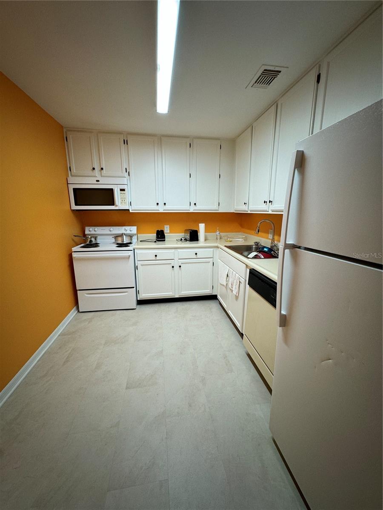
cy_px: 255
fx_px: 207
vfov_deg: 102.1
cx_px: 192
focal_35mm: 14
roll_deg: +1.0
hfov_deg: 85.7
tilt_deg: -11.7
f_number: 2.2
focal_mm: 2.22
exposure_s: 1/120
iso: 125
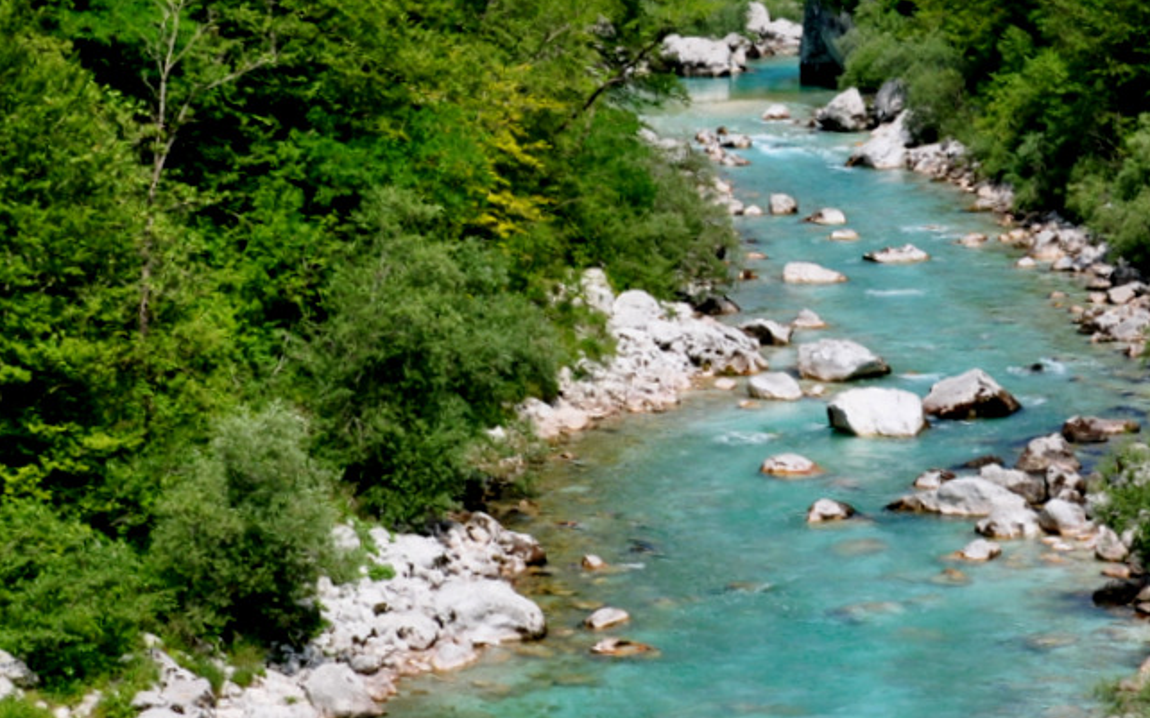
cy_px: 373
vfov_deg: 13.5
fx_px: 3040
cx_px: 639
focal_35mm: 97
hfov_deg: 21.4
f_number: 10
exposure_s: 1/250
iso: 200
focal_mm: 34
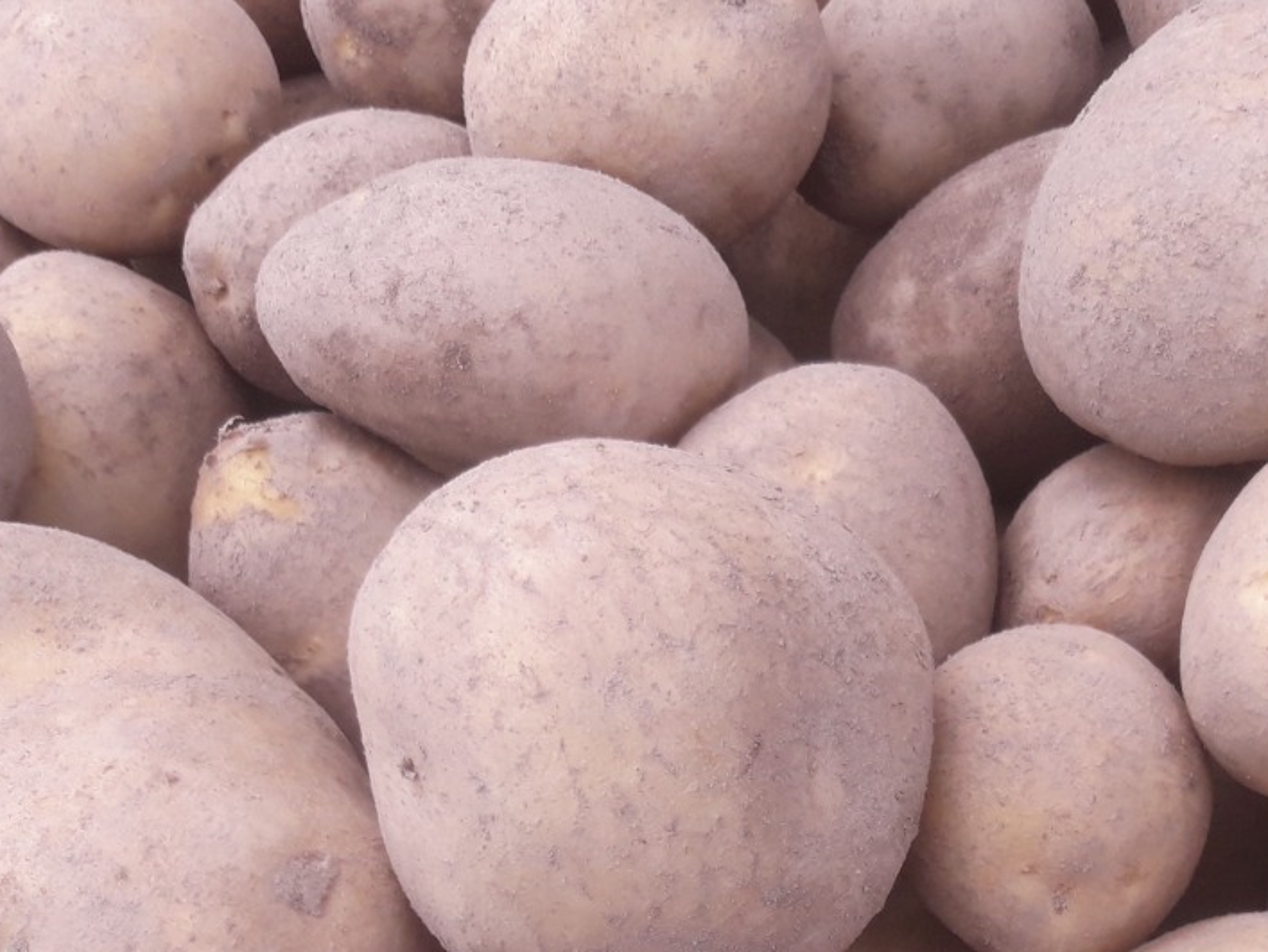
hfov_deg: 33.7
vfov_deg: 24.8
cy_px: 880
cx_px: 748
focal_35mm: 57
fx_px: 2089
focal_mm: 3.7
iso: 40
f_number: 1.9
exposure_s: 1/305
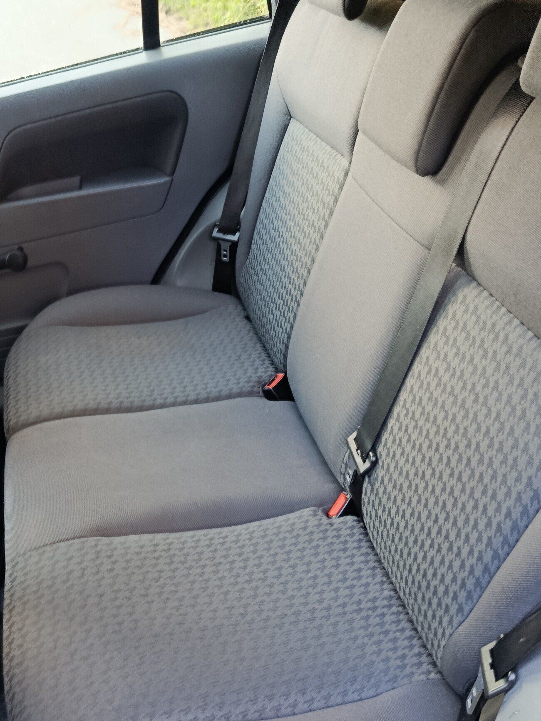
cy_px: 459
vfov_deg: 50.7
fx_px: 750
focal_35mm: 36
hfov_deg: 39.2
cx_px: 179
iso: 735
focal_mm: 5.24
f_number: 1.7
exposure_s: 1/50
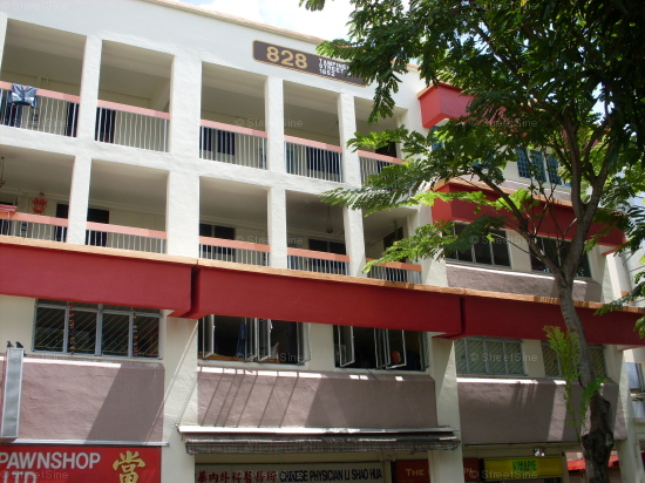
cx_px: 322
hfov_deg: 49.0
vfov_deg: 37.7
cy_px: 242
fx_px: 708
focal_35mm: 38
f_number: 8.4
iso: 80
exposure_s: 1/125
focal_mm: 6.3
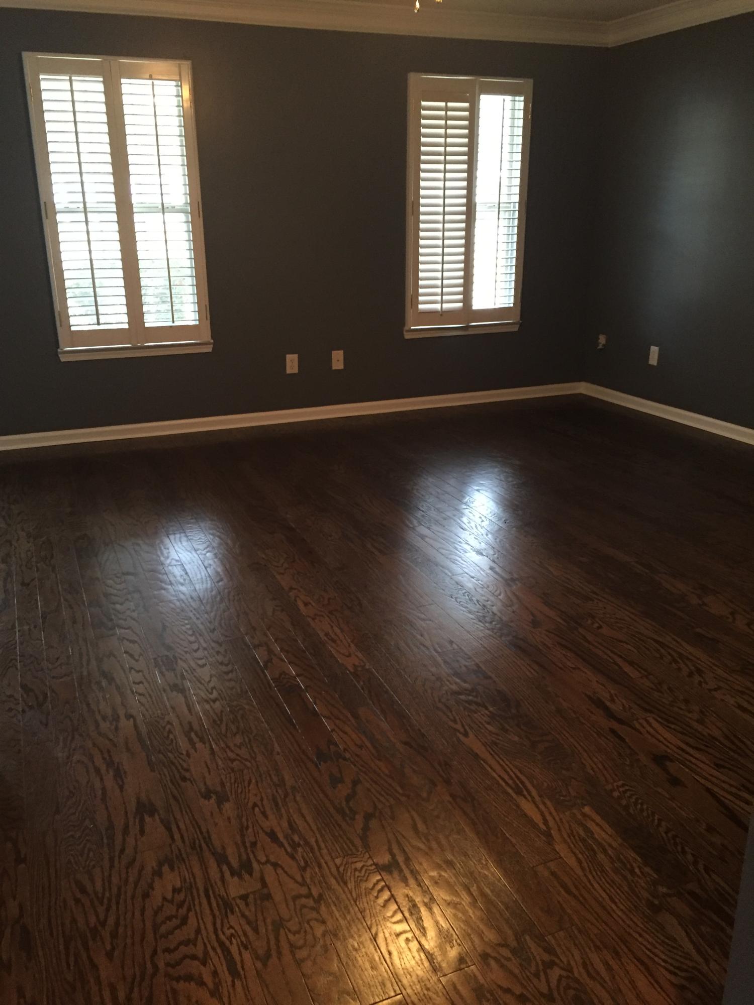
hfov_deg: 48.2
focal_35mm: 29
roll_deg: +0.5
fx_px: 842
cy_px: 502
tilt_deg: -19.0
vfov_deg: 61.7
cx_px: 377
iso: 250
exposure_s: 1/24
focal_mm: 4.15
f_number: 2.2
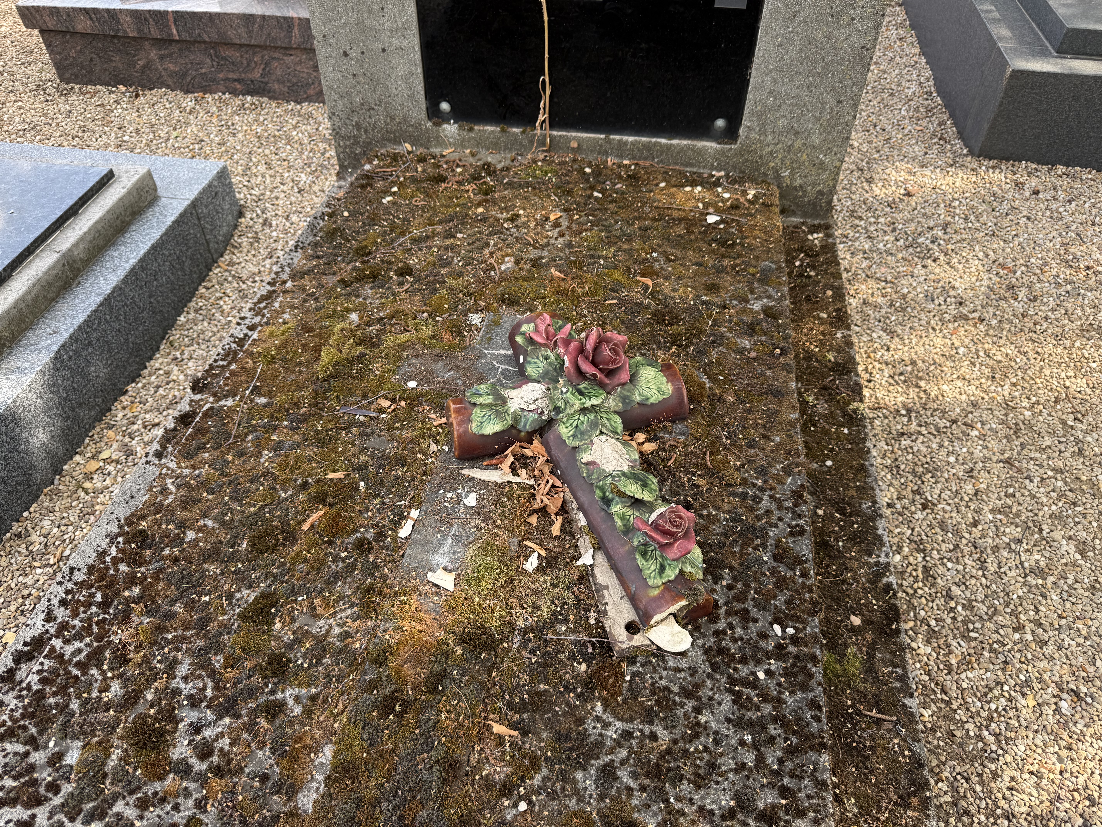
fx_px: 764
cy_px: 414
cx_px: 551
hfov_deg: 71.6
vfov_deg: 56.8
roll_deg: -0.8
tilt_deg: -44.9
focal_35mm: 24
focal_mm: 6.76
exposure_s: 1/430
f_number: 1.78
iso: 80
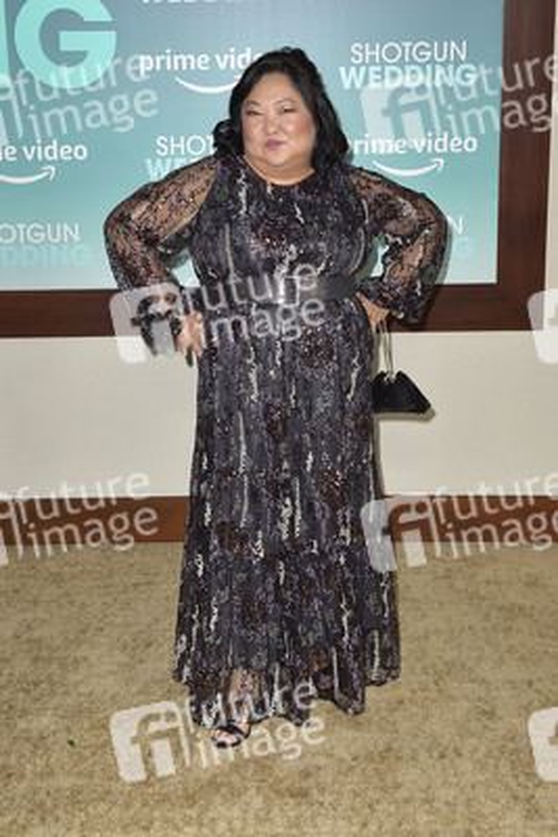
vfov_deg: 44.5
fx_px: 1022
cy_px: 418
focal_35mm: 44
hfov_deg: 30.5
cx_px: 279
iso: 400
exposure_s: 1/250
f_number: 6.3
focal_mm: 44
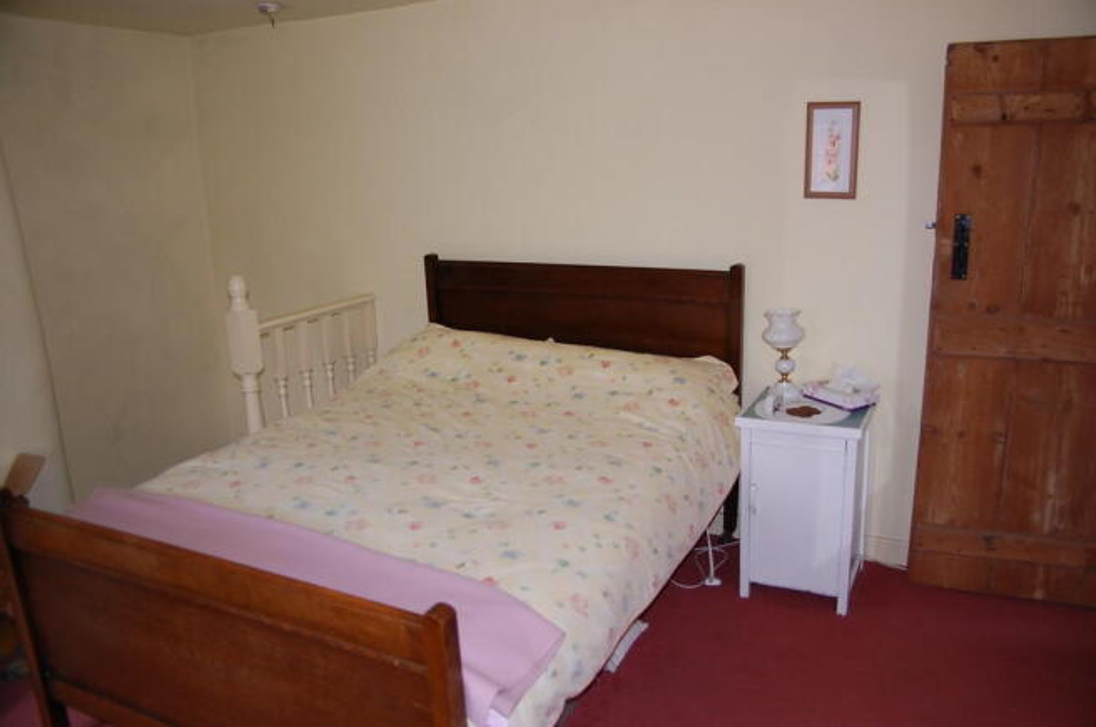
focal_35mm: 27
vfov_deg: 47.8
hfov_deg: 67.5
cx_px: 548
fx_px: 821
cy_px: 364
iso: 400
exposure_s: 1/60
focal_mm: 18
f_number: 3.5
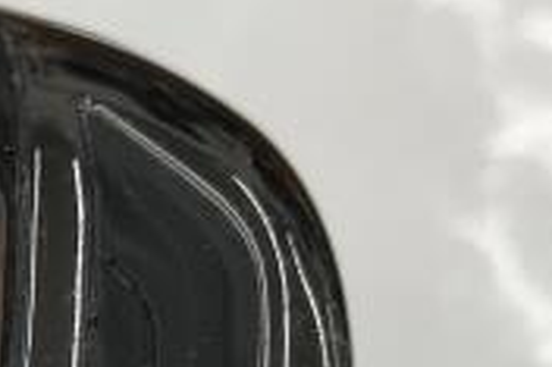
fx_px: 2436
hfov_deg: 12.5
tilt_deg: -59.2
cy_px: 897
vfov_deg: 7.9
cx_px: -204
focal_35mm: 159
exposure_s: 1/124
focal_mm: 3.99
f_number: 1.8
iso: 20
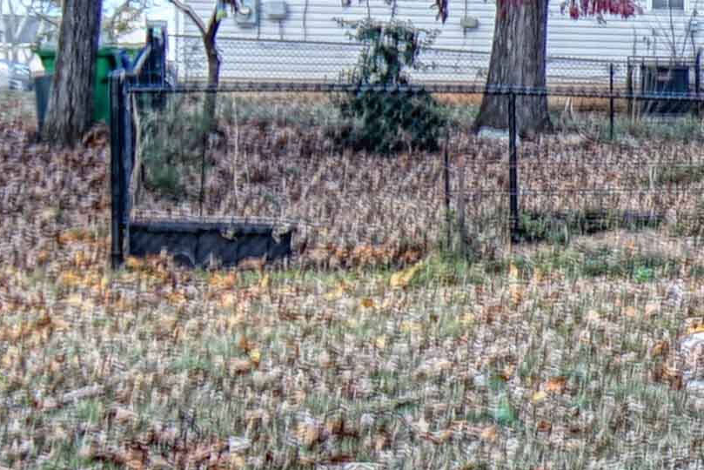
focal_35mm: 116
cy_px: 282
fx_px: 2269
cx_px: 1879
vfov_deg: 11.8
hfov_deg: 12.3
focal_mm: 16
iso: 100
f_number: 4
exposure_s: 1/4
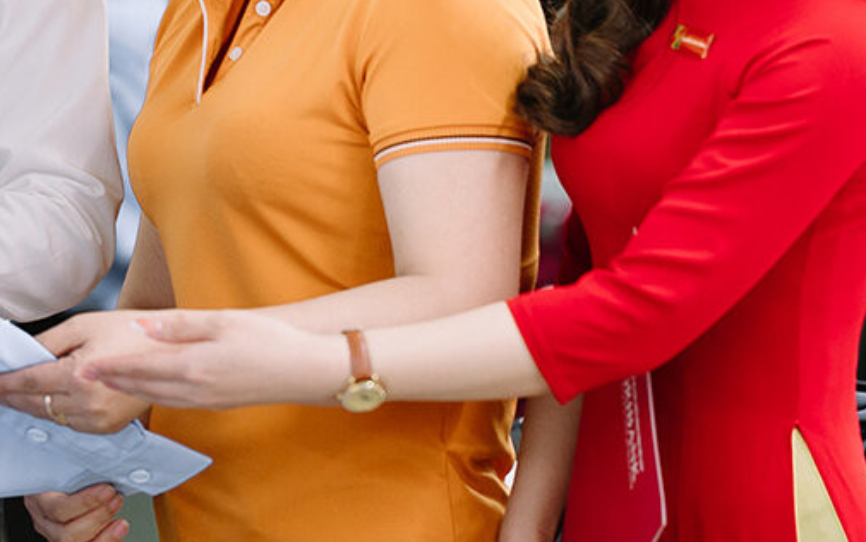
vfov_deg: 5.1
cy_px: 173
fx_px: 6068
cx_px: 254
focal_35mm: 257
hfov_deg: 8.2
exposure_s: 1/125
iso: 250
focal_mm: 85
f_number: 2.5
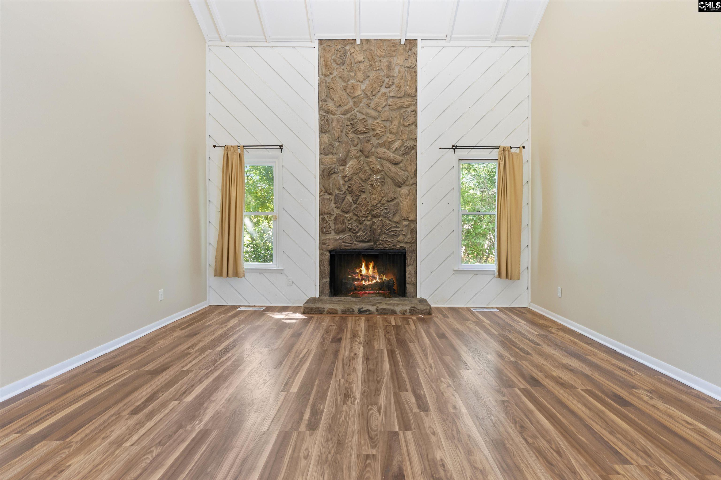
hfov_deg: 104.3
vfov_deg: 81.2
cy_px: 240
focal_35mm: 14
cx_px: 360
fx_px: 280
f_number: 9
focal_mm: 14
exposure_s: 1.3
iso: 250
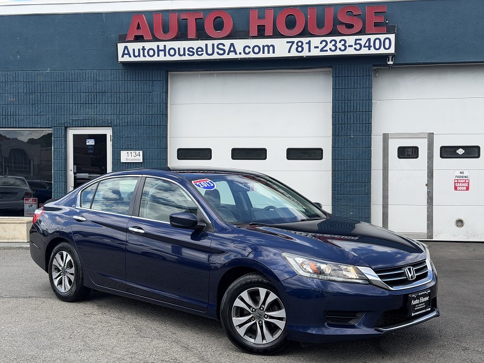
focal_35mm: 48
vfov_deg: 30.3
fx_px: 671
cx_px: 242
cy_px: 182
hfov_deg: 39.7
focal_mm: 6.76
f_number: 1.78
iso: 80
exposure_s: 1/2865
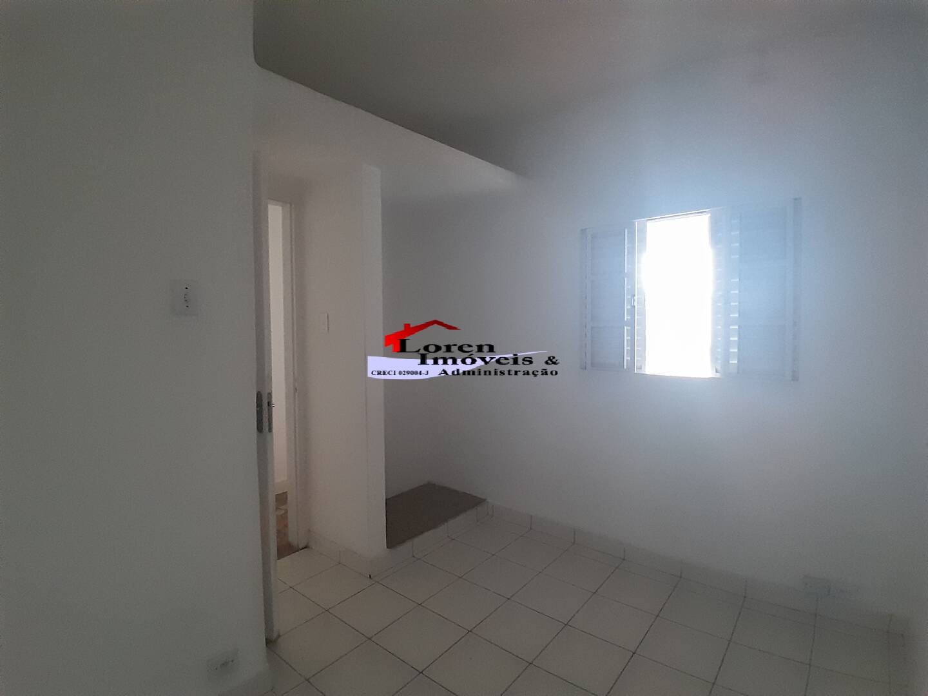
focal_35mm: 17
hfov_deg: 91.0
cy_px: 348
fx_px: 456
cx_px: 464
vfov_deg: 74.7
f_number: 2.2
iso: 320
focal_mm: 1.46
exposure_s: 1/20
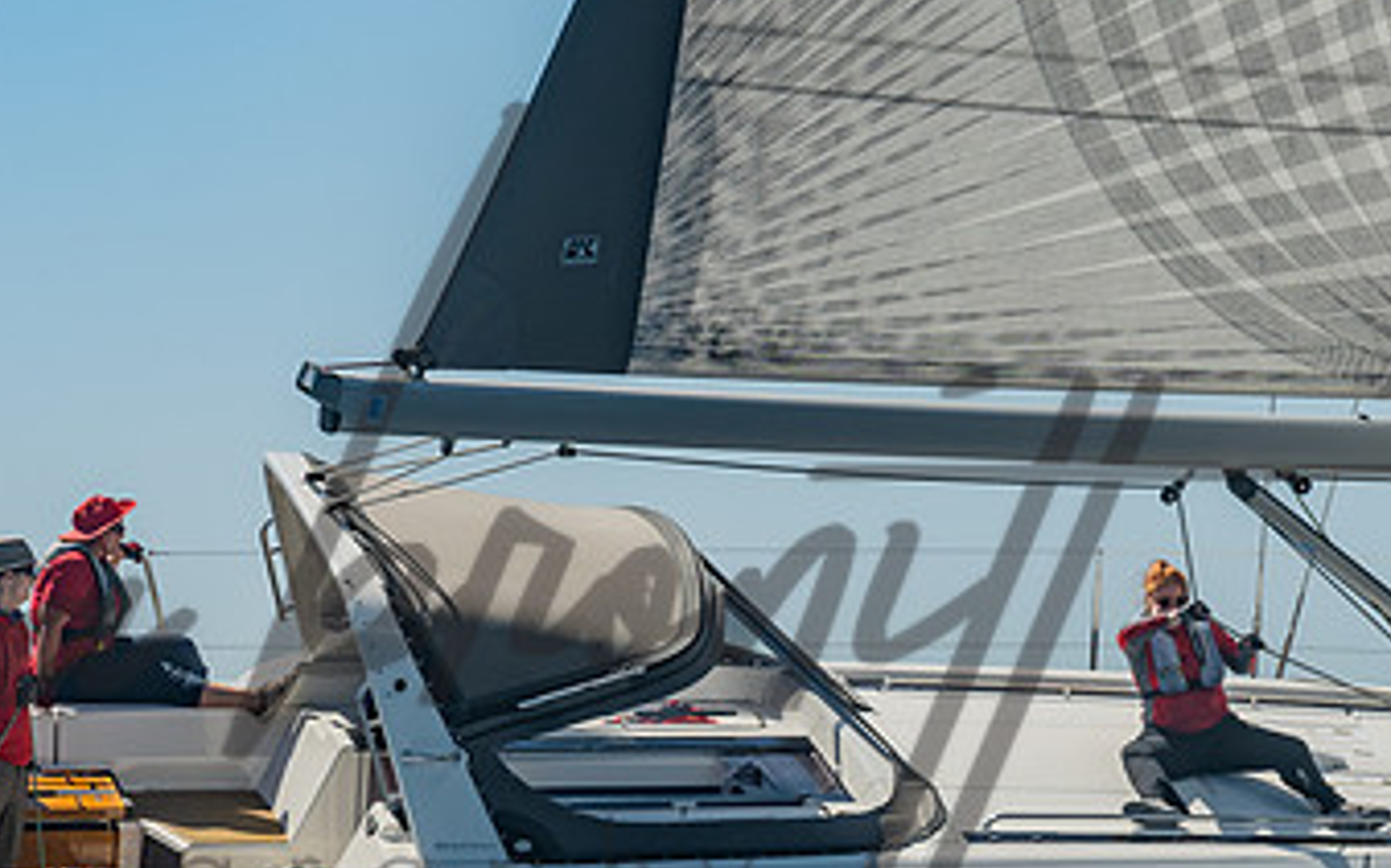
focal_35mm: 252
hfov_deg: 8.3
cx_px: -70
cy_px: 466
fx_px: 9550
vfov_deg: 5.2
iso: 160
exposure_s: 1/800
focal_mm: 93
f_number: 6.3
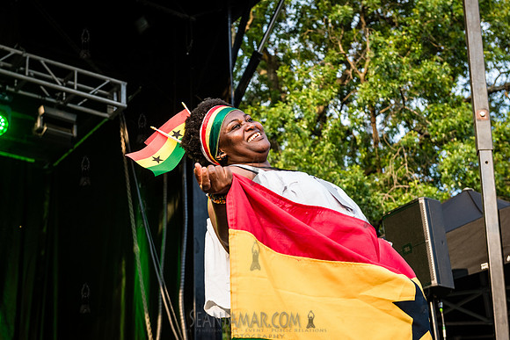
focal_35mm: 62
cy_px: 170
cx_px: 255
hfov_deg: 32.4
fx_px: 878
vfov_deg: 21.9
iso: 1000
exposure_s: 1/500
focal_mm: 62
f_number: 4.5
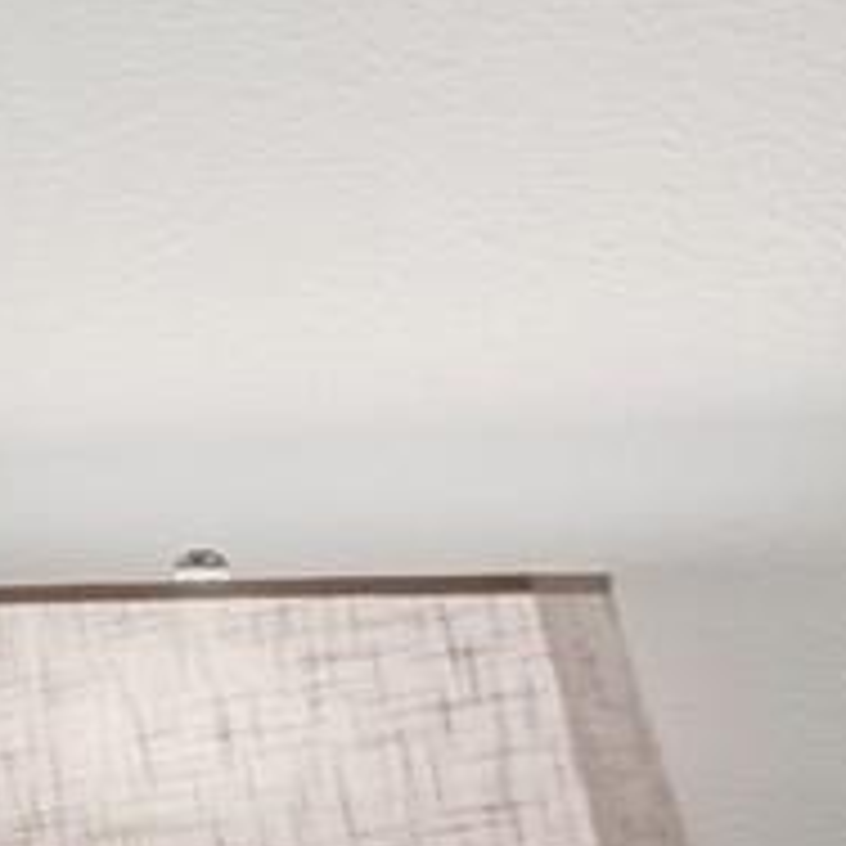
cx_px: -2650
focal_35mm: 101
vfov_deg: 17.1
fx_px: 2793
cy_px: 680
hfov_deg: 7.9
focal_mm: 14
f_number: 8
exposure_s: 1/250
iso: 400
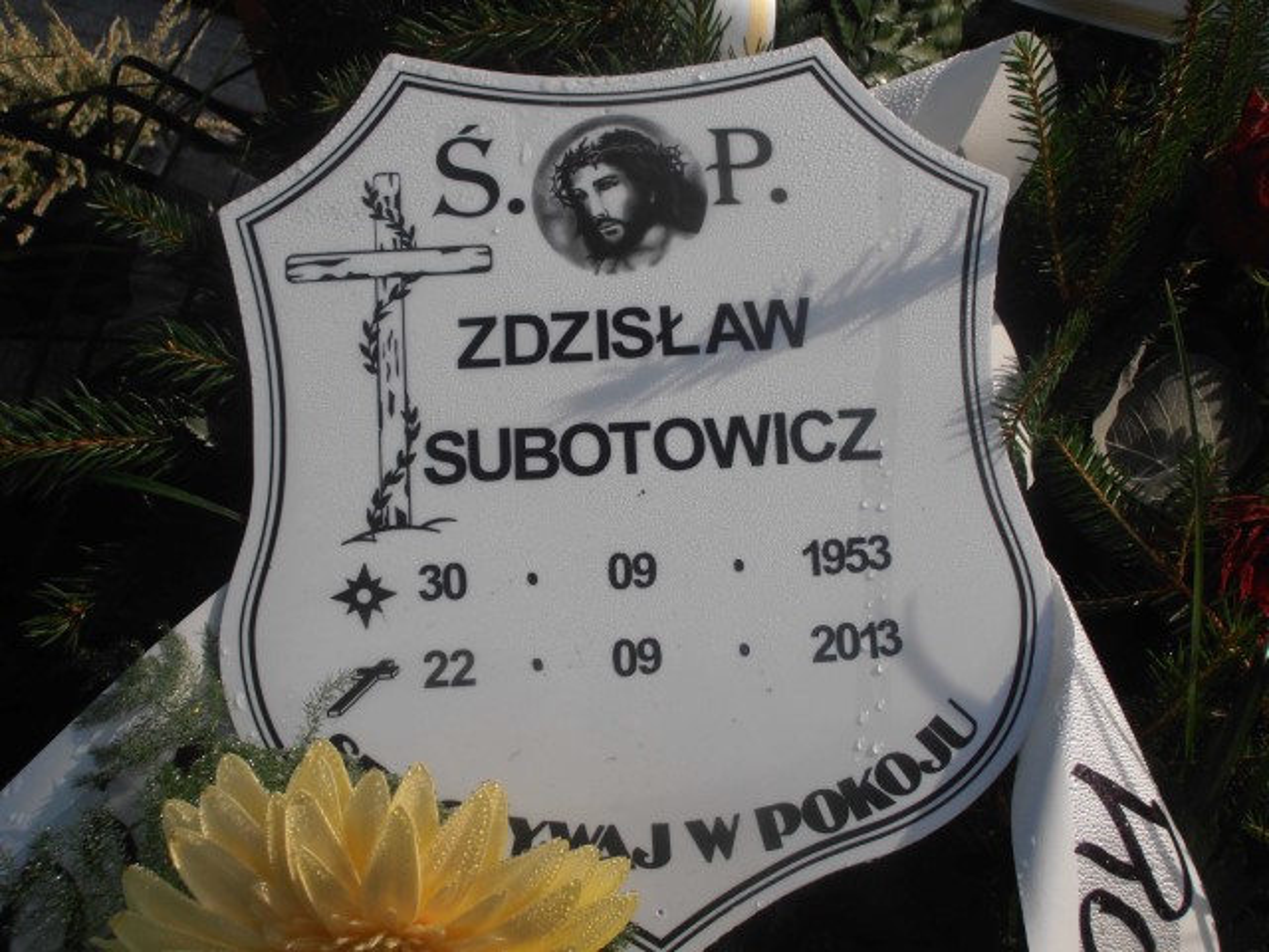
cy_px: 476
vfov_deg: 32.9
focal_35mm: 44
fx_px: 1613
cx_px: 634
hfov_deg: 42.9
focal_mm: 7.87
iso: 80
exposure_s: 1/1250
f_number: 4.2
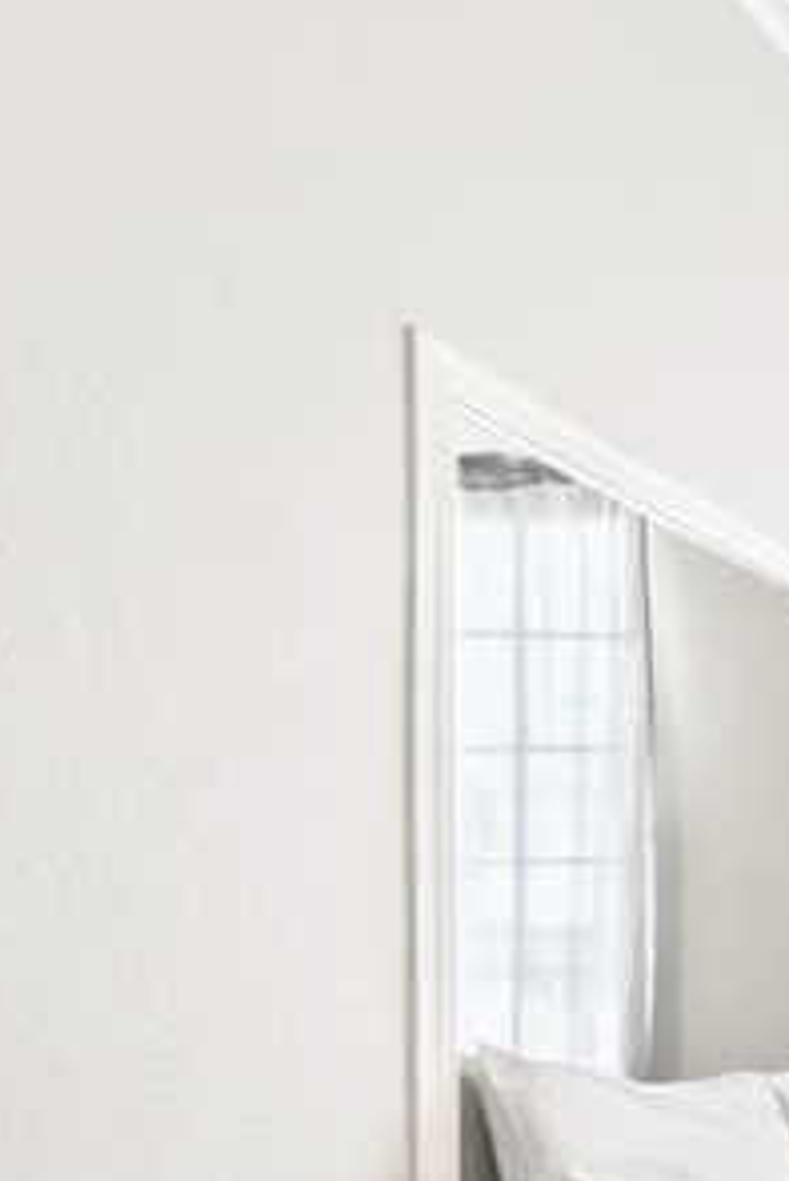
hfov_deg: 16.4
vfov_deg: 36.1
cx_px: 1746
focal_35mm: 52
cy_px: 1033
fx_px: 1707
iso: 320
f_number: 7.1
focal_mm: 10
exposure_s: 1/3
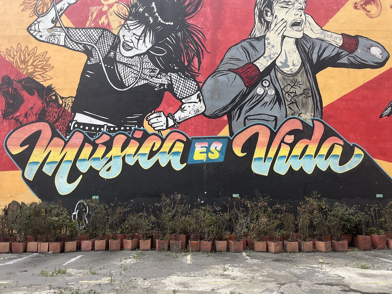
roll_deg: -0.1
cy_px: 147
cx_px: 196
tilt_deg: +10.5
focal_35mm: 26
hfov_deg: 67.3
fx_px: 294
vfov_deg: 53.1
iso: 50
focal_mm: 5.1
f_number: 1.6
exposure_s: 1/1776
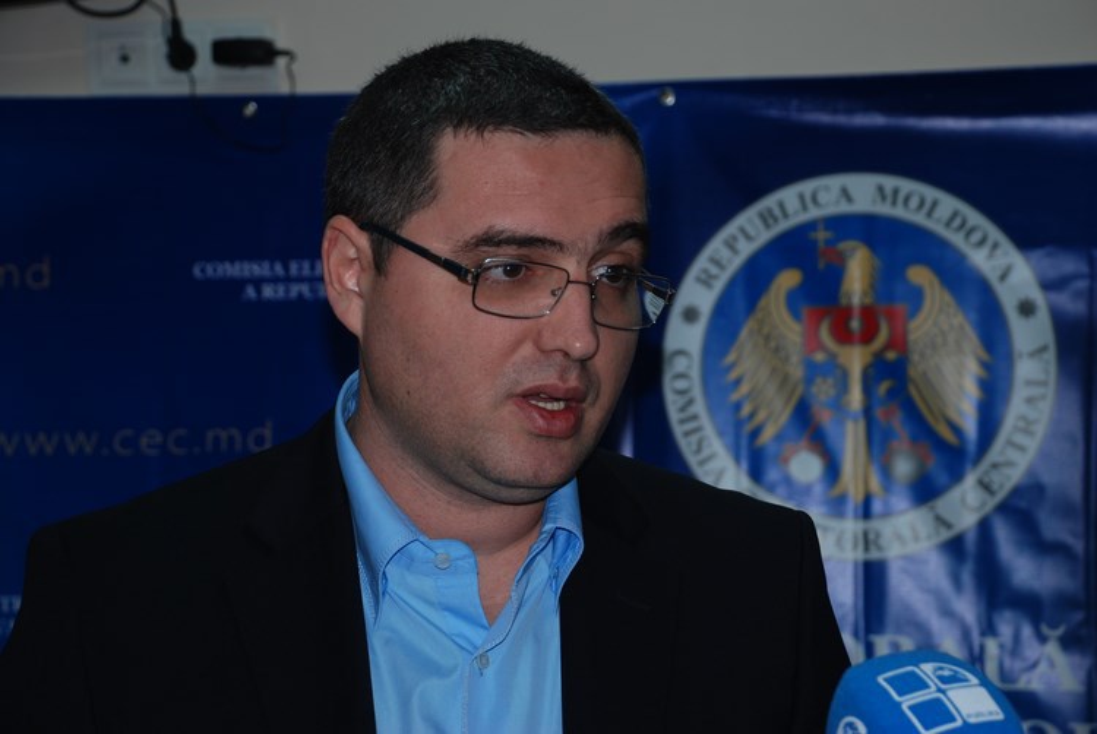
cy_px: 367
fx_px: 3020
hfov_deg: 20.6
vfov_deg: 13.9
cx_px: 548
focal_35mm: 99
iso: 200
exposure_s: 1/60
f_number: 5.3
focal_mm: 66
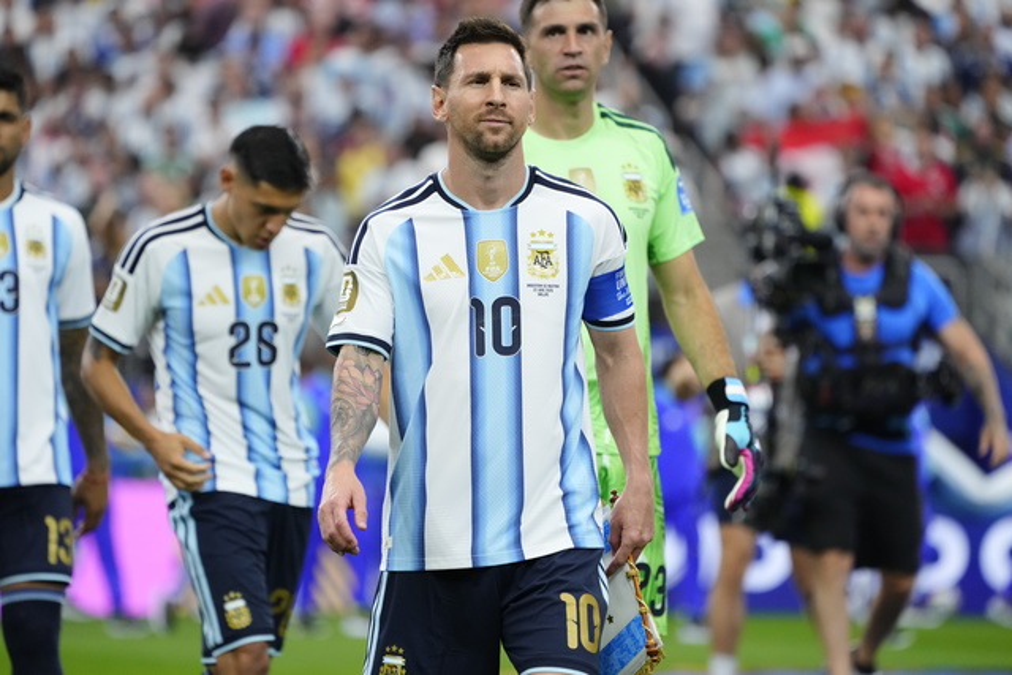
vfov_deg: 4.1
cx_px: 506
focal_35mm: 339
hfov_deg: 6.1
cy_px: 338
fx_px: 9531
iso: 4000
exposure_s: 1/800
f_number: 5.6
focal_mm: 339
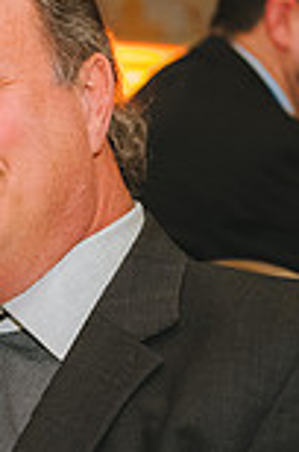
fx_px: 2741
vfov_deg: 9.4
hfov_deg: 6.1
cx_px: -252
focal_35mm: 219
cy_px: 280
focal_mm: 58
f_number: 4
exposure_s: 1/160
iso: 3200
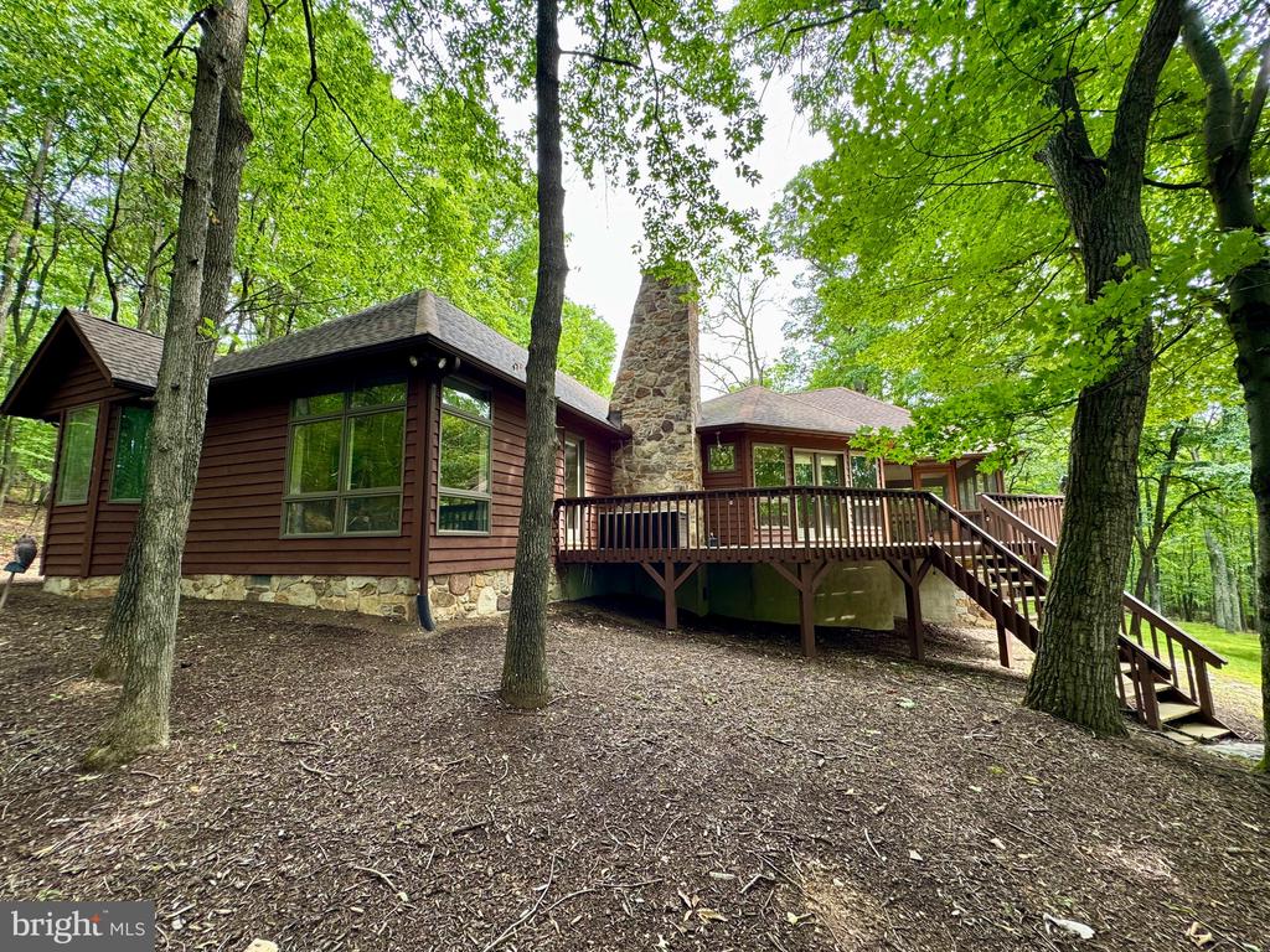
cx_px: 635
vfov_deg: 85.7
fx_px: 514
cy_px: 476
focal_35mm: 14
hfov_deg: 102.1
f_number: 2.2
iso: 50
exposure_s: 1/99
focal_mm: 2.22
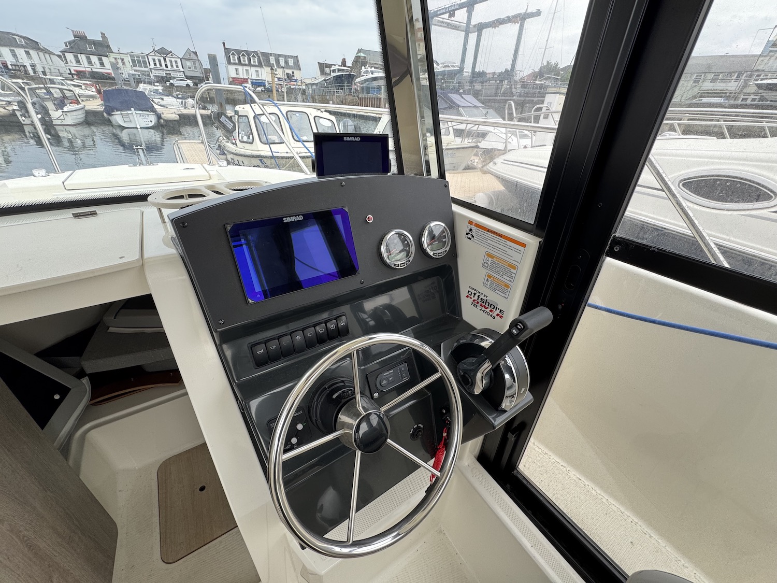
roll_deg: -3.4
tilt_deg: -31.1
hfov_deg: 102.1
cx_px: 388
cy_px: 292
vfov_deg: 85.7
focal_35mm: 14
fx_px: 314
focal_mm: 2.22
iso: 50
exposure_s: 1/99
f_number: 2.2
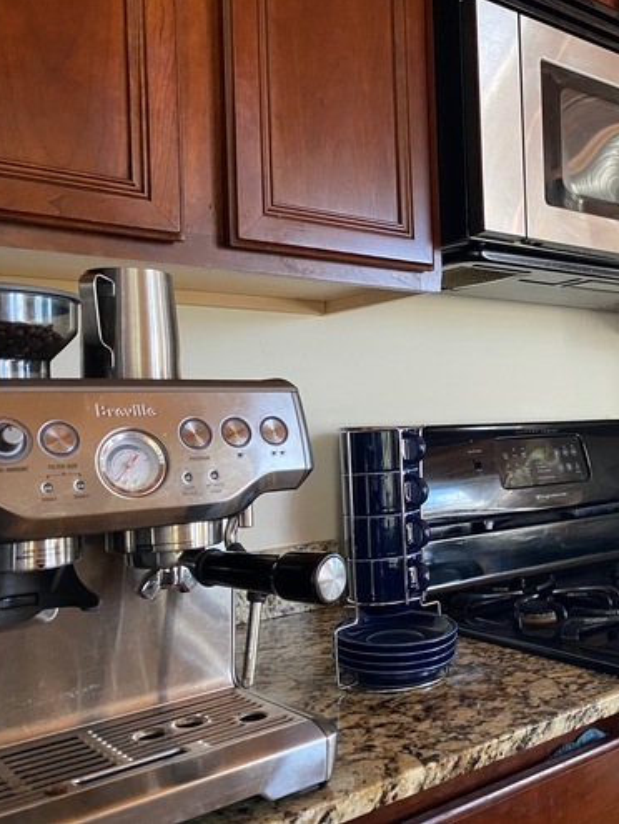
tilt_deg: +0.7
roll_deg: +1.6
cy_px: 410
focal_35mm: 35
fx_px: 833
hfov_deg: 38.9
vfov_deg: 52.6
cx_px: 508
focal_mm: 4.25
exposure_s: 1/60
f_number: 1.8
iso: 320
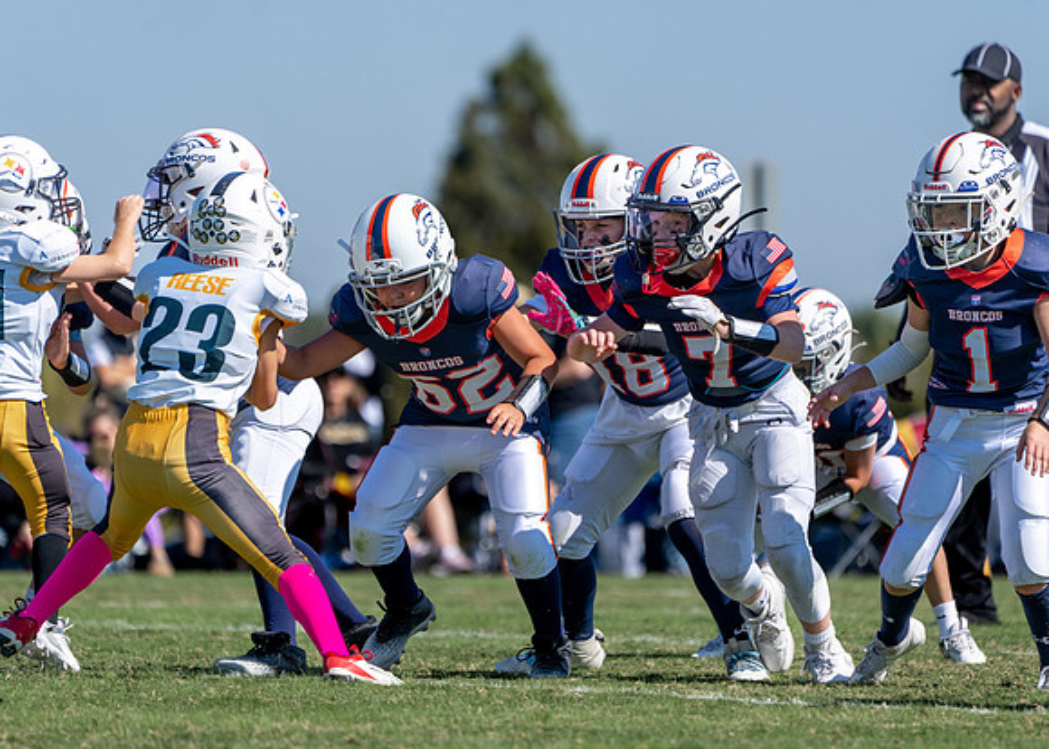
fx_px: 13303
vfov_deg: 3.2
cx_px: 512
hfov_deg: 4.5
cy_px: 354
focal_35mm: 447
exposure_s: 1/1600
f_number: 5.6
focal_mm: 400
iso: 200
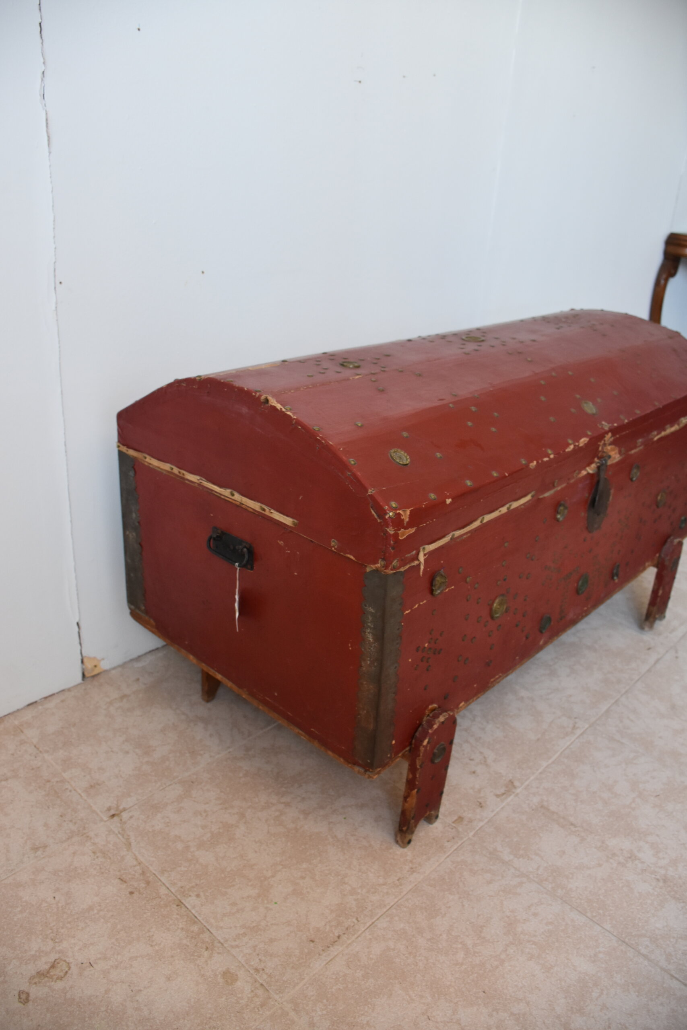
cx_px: 344
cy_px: 515
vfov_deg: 67.4
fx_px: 773
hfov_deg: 47.9
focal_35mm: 27
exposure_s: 1/60
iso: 800
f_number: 4
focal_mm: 18
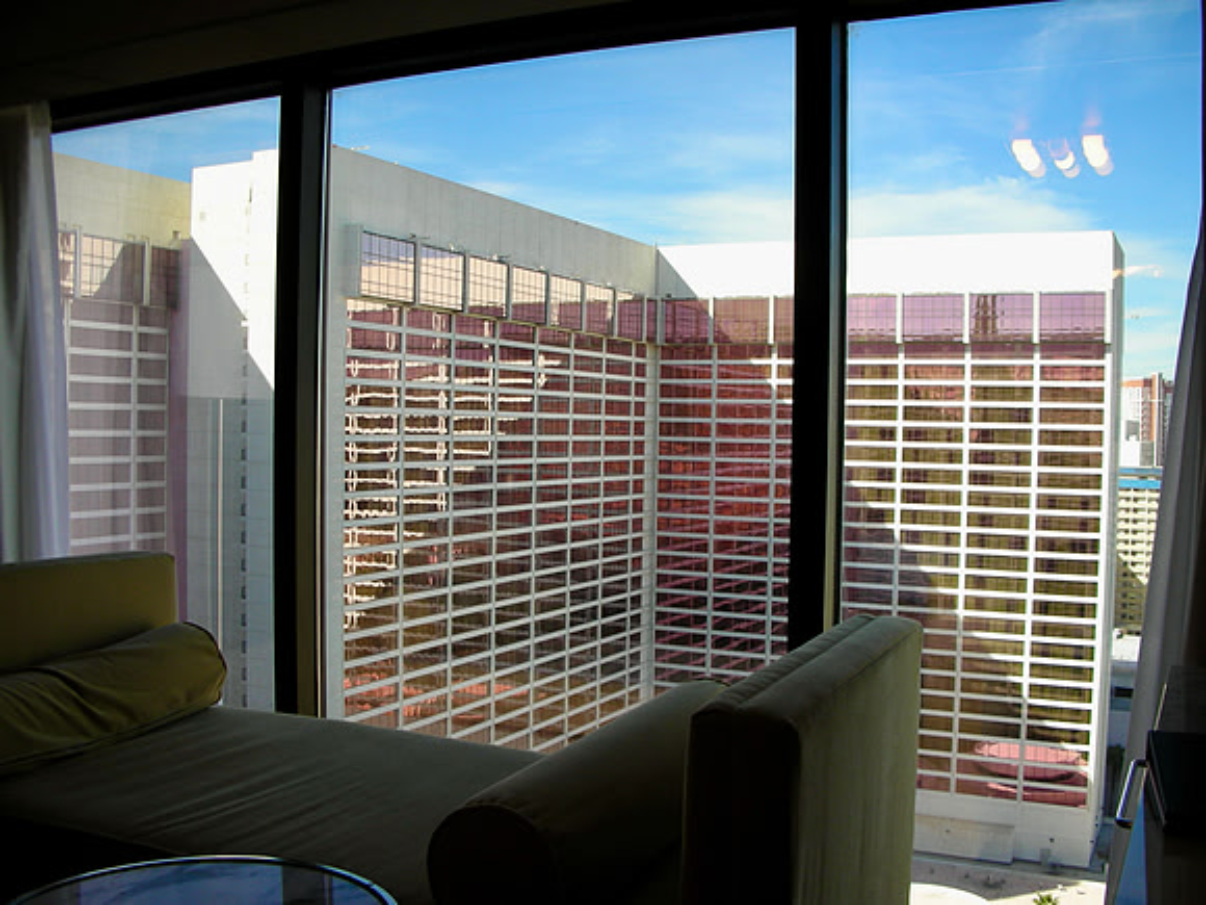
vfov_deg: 40.7
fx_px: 1219
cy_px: 452
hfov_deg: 52.6
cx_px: 603
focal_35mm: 35
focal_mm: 5.8
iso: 50
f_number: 3
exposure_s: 1/86.8
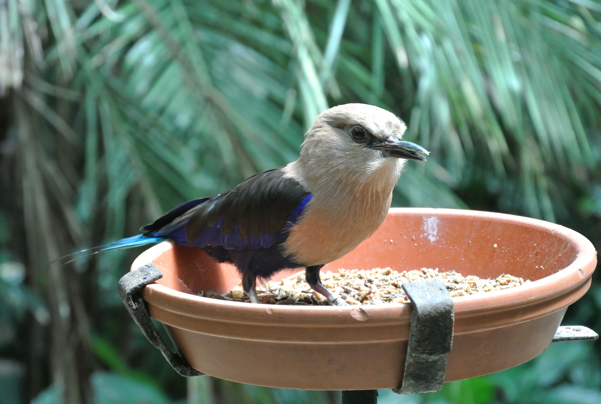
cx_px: 300
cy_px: 202
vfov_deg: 6.2
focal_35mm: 224
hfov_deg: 9.2
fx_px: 3747
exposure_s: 1/80
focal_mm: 83.2
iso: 800
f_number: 5
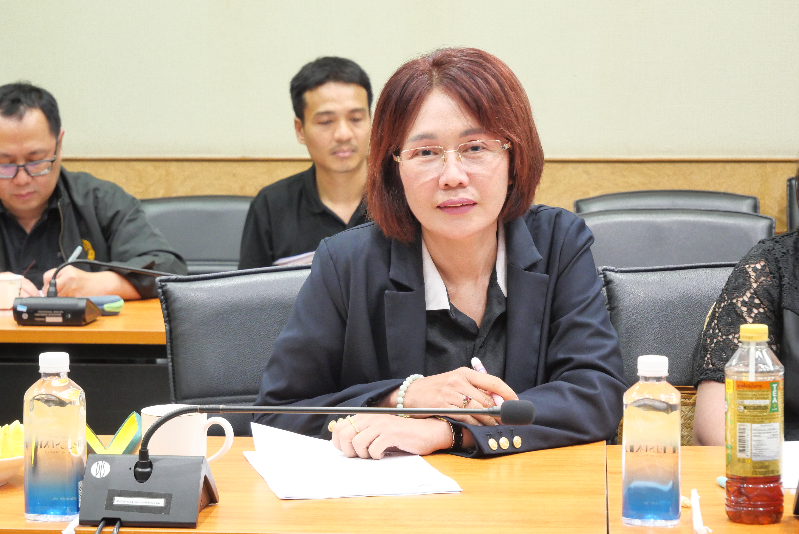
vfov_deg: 13.3
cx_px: 400
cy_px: 267
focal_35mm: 103
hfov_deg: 19.8
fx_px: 2287
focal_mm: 50
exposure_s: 1/15
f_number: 5.6
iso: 2000
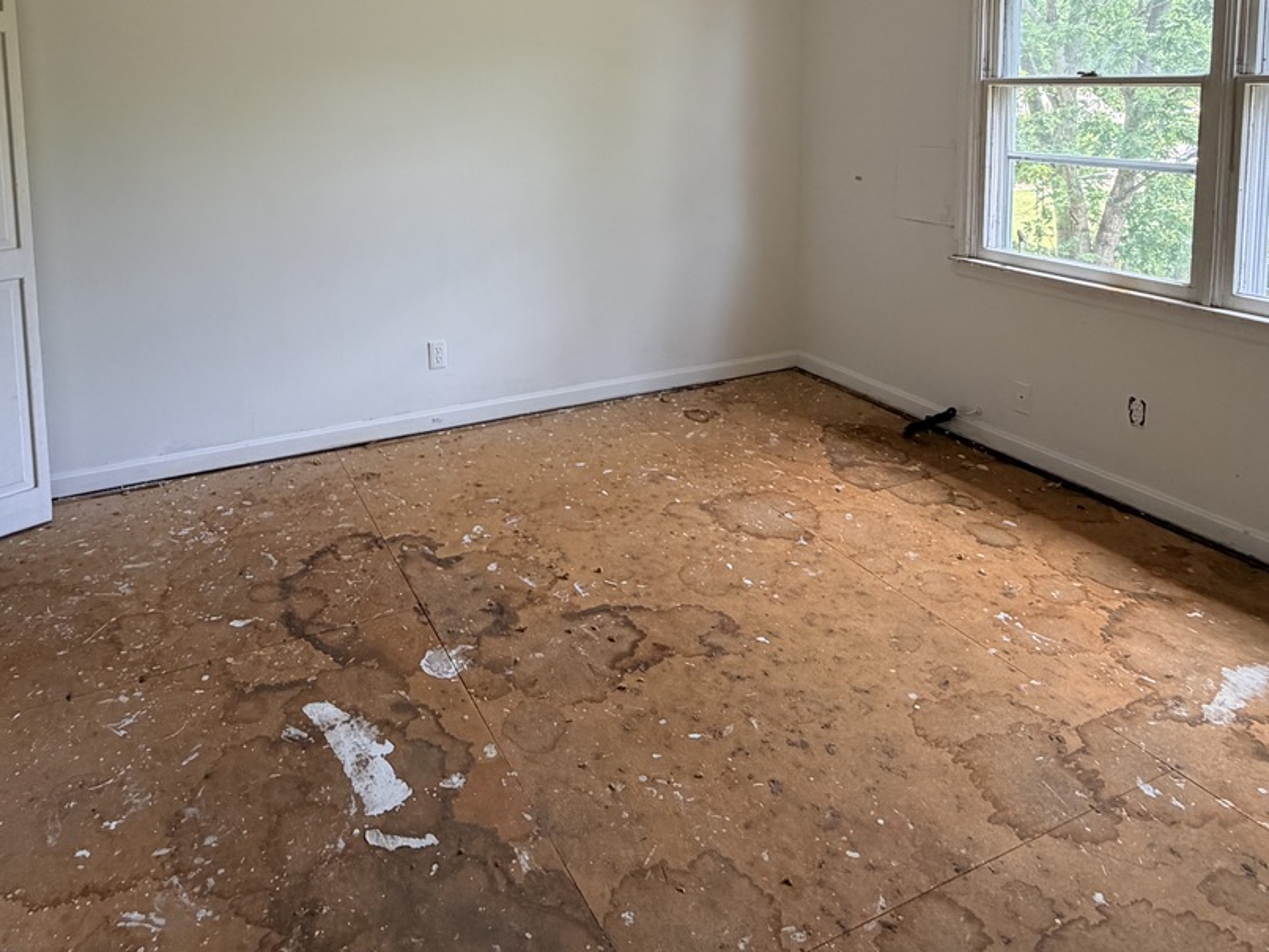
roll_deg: +2.6
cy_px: 170
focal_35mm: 25
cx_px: 534
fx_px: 917
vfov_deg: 51.0
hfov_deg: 68.9
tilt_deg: -6.2
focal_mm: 2.22
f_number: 2.2
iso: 125
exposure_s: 1/121
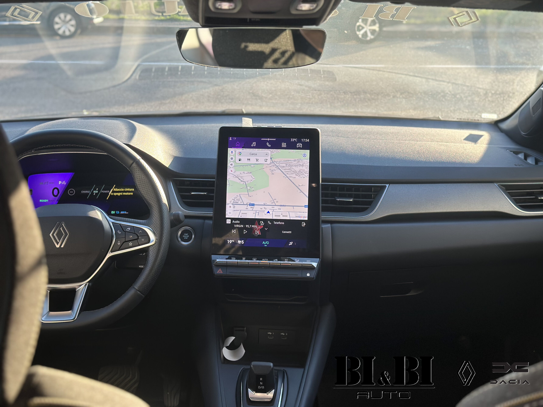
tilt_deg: -18.2
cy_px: 204
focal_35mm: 48
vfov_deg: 30.3
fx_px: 753
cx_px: 272
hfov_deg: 39.7
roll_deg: -1.1
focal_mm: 6.86
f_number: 1.78
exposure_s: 1/422
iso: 80
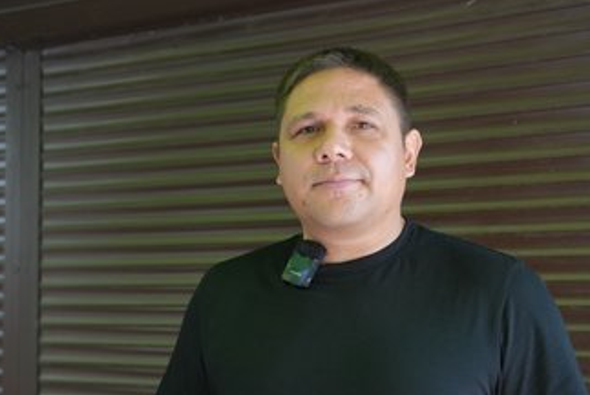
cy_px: 240
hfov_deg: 38.1
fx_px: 853
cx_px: 269
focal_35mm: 52
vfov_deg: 26.0
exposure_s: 1/160
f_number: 4
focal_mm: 42
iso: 640
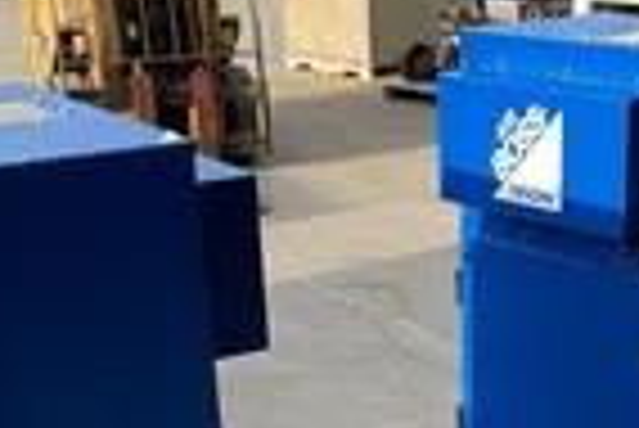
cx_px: 418
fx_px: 1350
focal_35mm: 76
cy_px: 496
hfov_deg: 26.5
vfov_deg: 17.3
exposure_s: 1/587
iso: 32
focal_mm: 4.2
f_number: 1.6
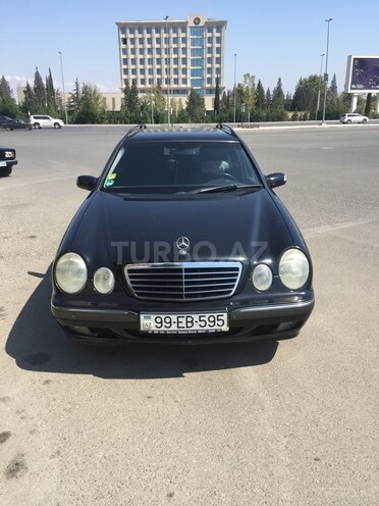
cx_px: 190
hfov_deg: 48.2
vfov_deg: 61.7
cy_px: 253
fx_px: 423
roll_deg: -0.3
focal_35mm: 29
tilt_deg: -17.5
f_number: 2.2
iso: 32
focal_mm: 4.15
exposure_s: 1/1464
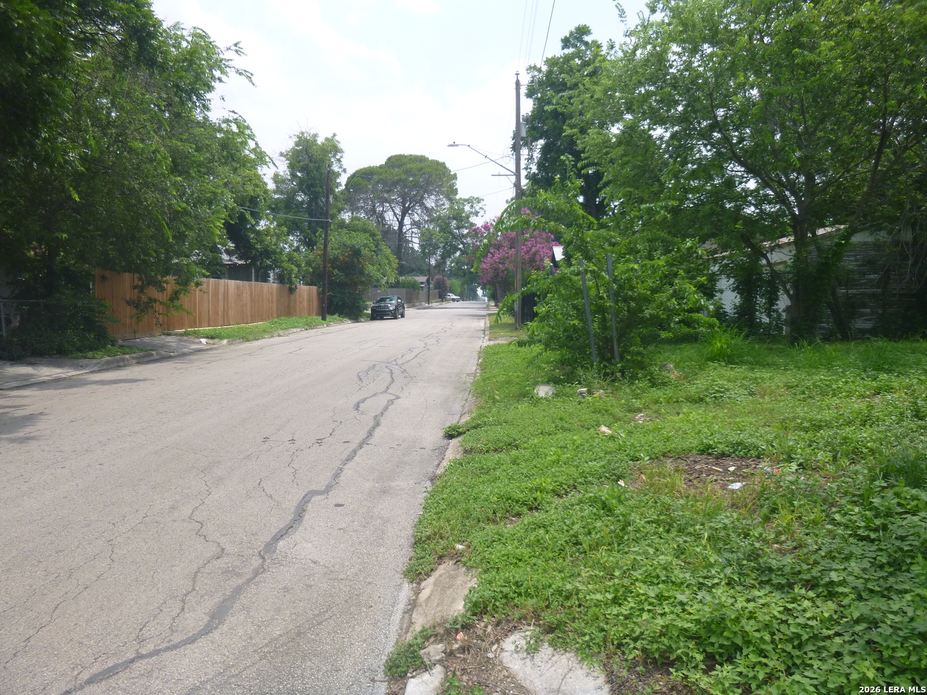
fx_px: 669
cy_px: 348
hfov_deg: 69.4
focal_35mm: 25
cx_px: 464
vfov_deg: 54.9
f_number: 3.9
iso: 100
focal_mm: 4.5
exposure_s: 1/400
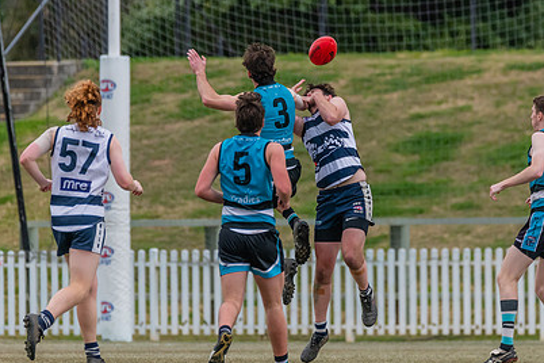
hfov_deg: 2.8
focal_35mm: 739
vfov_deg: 1.9
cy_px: 171
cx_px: 330
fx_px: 11166
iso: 1600
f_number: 6.3
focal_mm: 460
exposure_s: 1/1600
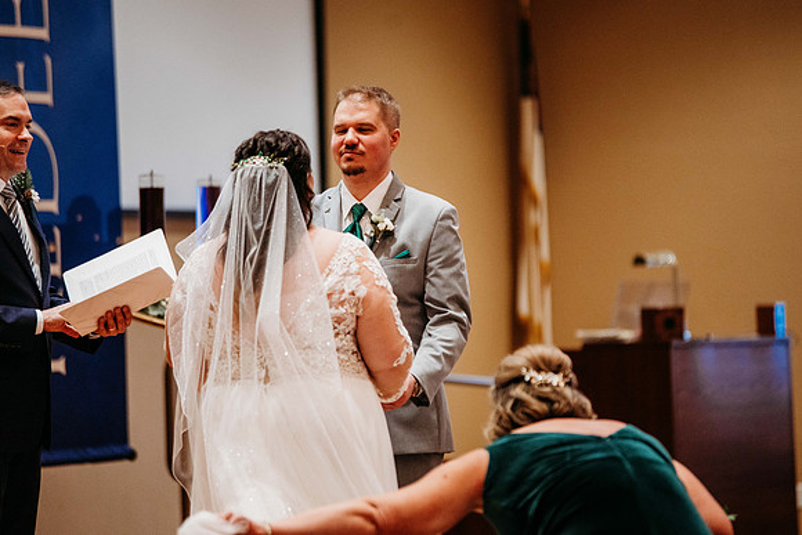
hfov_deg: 10.3
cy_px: 268
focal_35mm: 200
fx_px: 4456
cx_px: 401
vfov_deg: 6.9
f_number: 2.8
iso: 2000
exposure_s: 1/250
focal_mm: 200
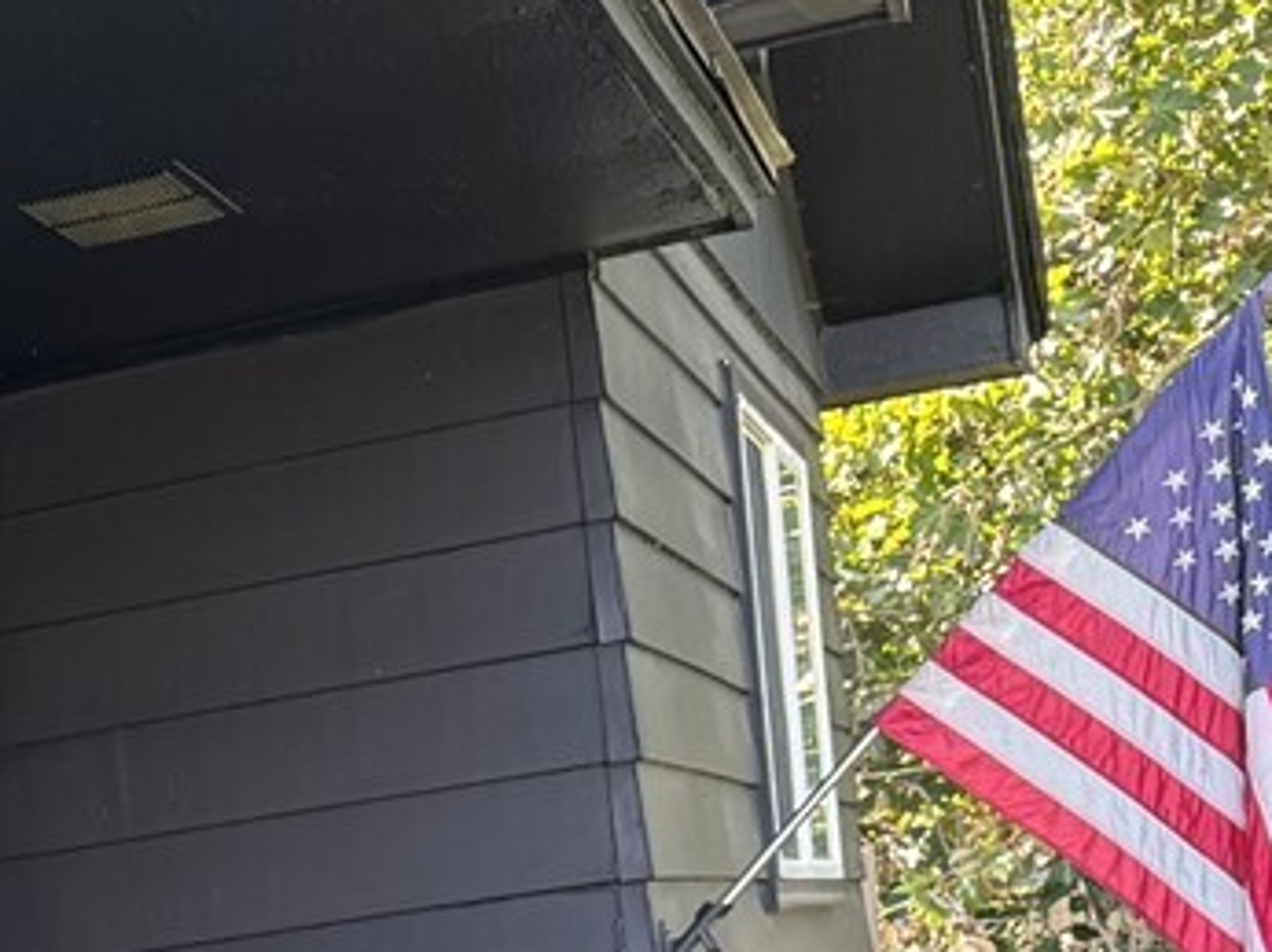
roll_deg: +7.8
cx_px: -1129
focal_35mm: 111
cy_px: 1595
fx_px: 4076
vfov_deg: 12.4
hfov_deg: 15.0
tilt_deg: -5.0
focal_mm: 6.76
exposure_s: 1/121
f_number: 1.78
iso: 64
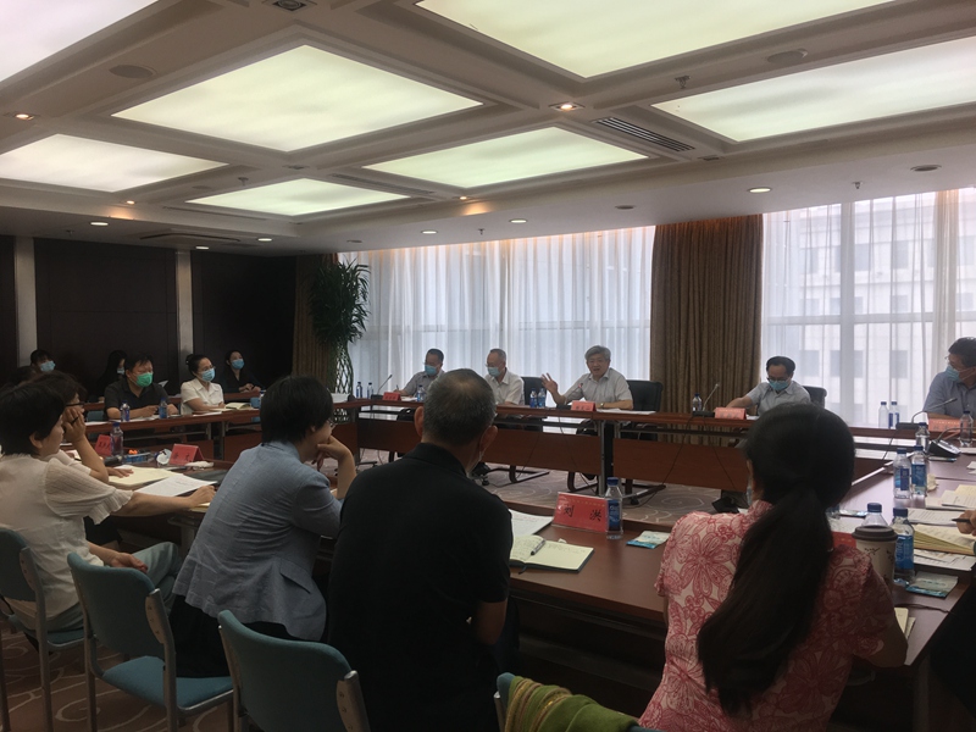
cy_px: 366
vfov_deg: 48.2
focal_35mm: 29
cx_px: 488
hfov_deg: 61.7
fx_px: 818
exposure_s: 1/100
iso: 40
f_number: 2.2
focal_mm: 4.15
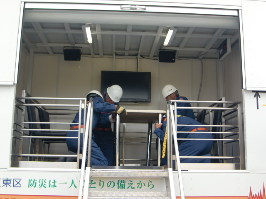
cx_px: 133
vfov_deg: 31.5
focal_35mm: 46
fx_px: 353
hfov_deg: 41.2
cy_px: 100
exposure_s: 1/80
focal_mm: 8.2
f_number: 3.3
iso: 64
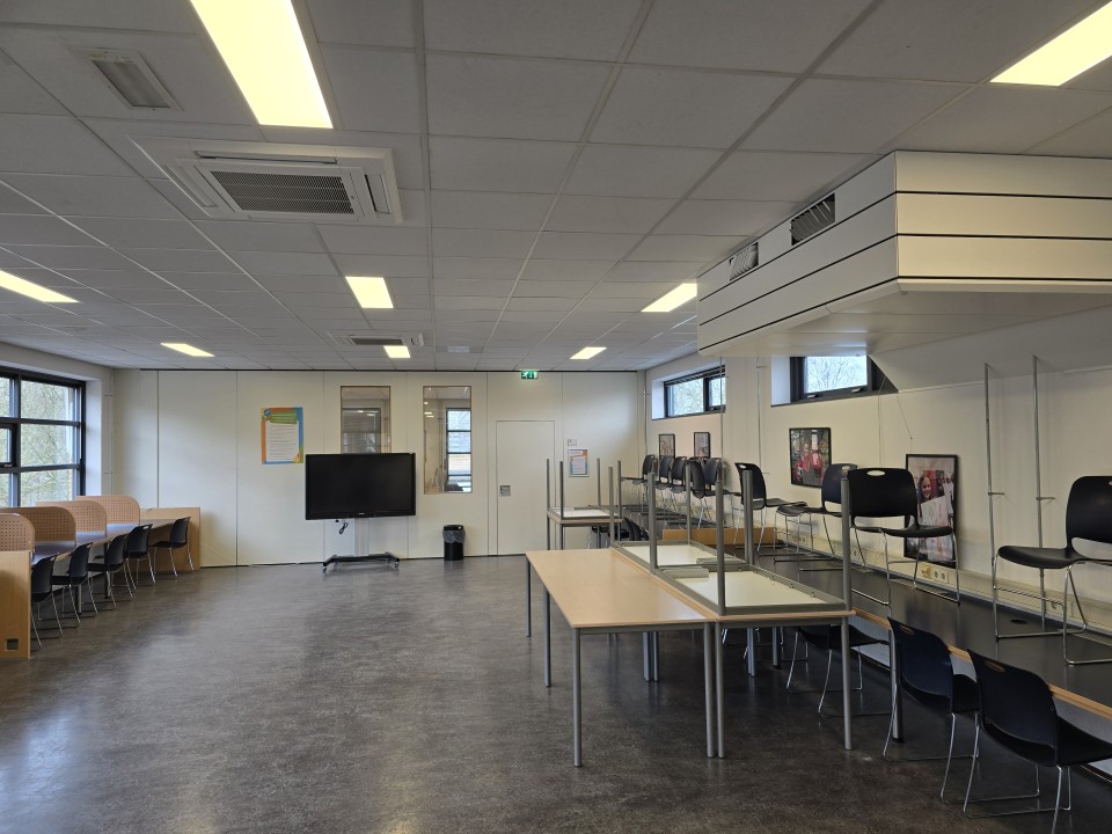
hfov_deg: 73.9
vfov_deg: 58.9
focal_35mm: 23
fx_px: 739
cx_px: 556
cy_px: 417
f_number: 1.7
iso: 50
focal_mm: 6.3
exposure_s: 1/100
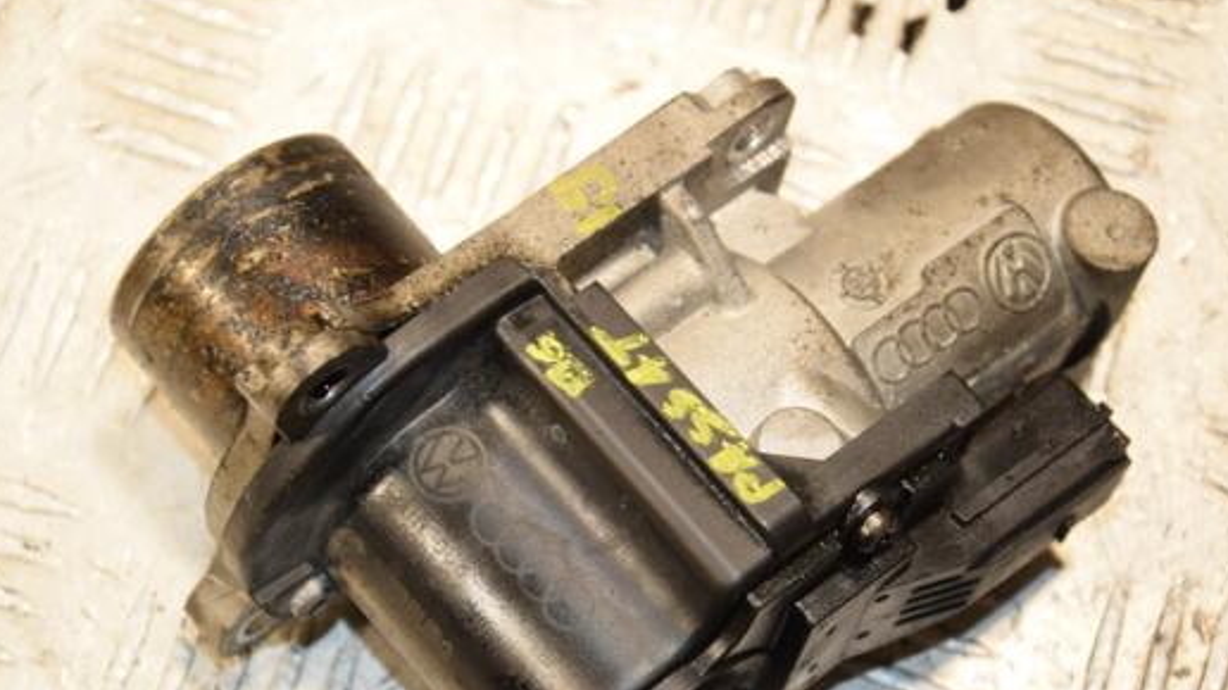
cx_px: 585
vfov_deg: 11.4
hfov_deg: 20.2
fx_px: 3451
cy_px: 447
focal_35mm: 106
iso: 800
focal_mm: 58
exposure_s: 1/200
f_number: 6.3
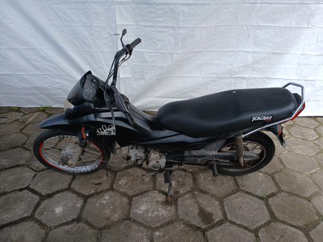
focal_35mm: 26
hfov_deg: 67.3
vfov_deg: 53.1
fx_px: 243
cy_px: 121
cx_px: 162
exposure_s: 1/230
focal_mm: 3.98
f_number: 1.8
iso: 20
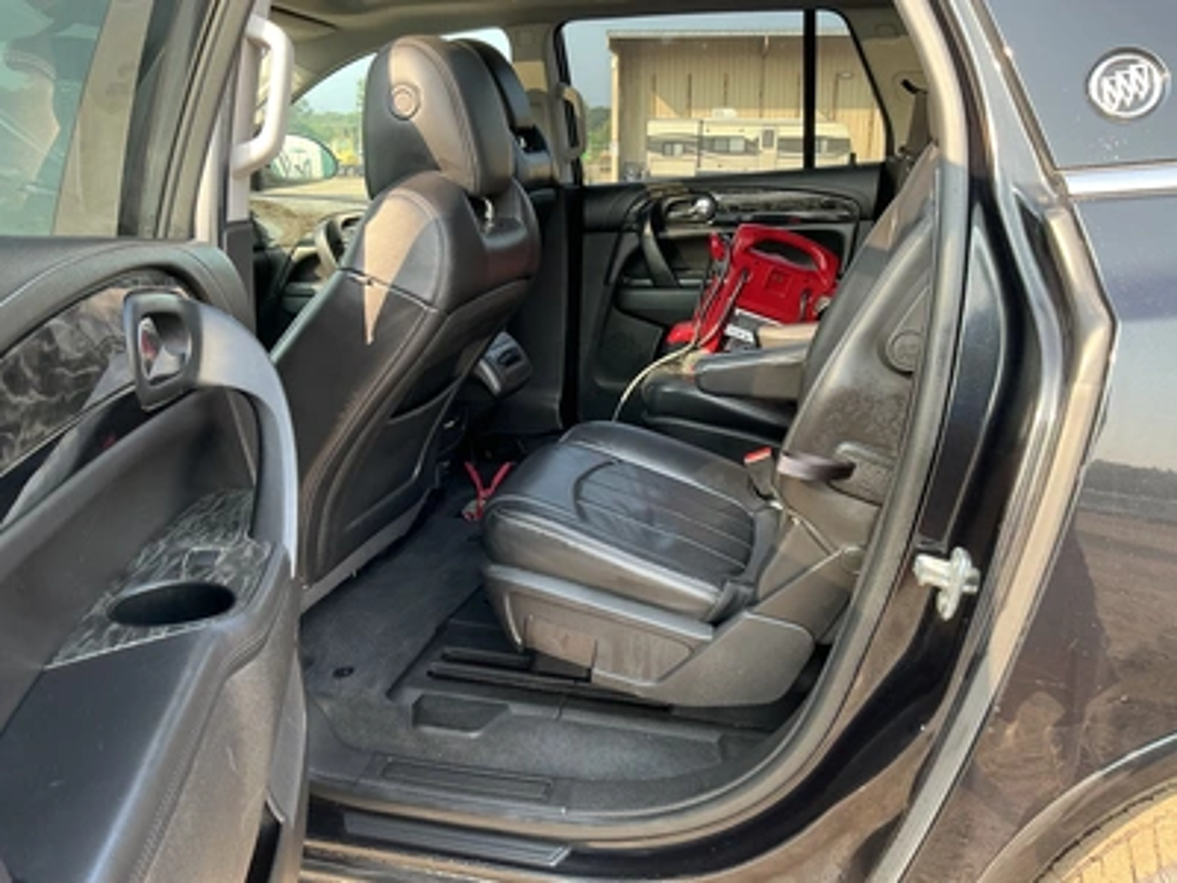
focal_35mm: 28
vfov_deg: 49.7
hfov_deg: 63.4
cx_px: 588
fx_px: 952
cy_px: 442
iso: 40
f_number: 1.8
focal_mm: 3
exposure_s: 1/122
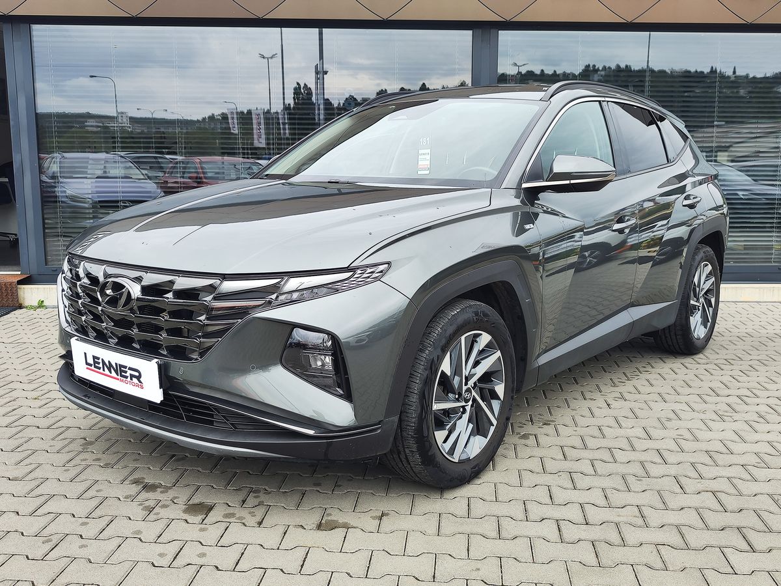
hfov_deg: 73.9
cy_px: 293
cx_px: 390
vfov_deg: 58.9
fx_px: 519
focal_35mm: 23
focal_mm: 7.01
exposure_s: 1/136
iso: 50
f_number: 1.69
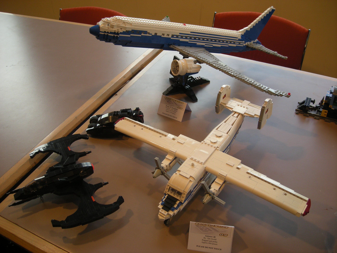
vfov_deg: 40.7
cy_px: 126
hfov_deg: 52.6
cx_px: 168
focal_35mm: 35
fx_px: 341
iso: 64
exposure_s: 1/17.1
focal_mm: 5.7
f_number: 2.8
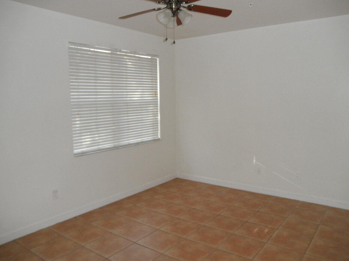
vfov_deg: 49.7
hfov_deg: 63.4
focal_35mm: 28
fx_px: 282
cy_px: 130
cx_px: 174
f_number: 3
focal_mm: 5
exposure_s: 1/30
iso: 200
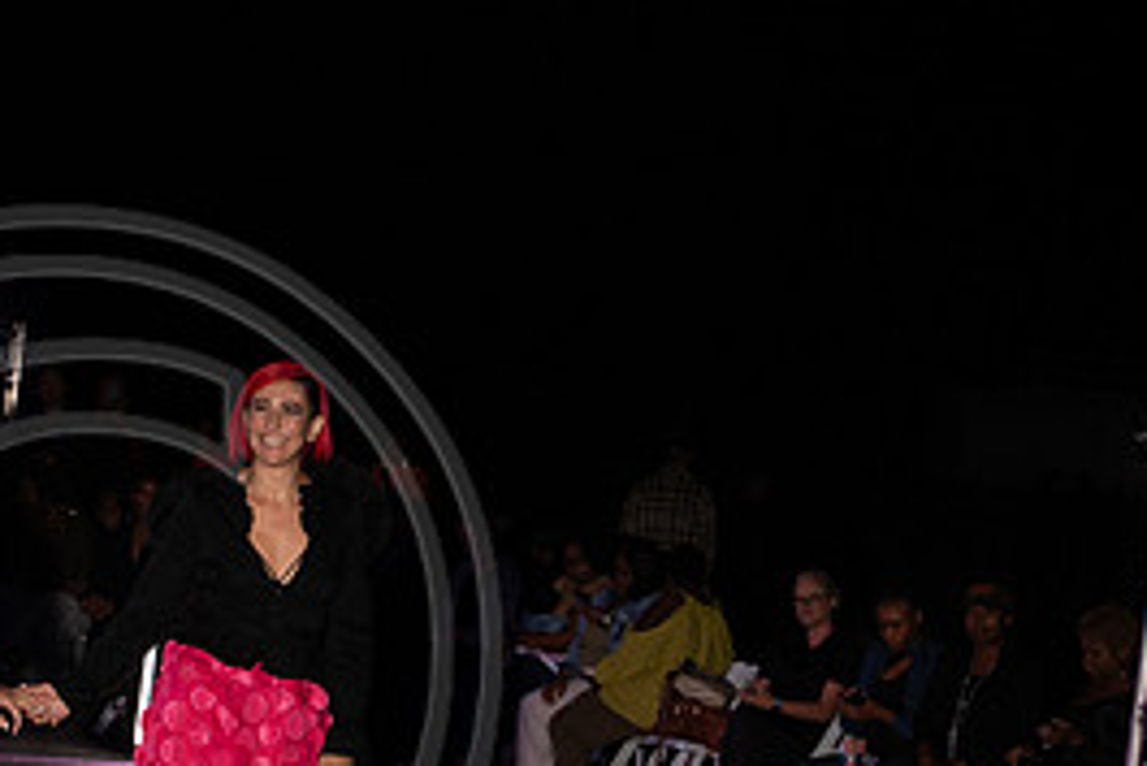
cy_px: 645
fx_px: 4877
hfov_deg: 13.3
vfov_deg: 9.0
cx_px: 56
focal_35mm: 153
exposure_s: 1/200
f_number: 6.3
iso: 1000
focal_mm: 70
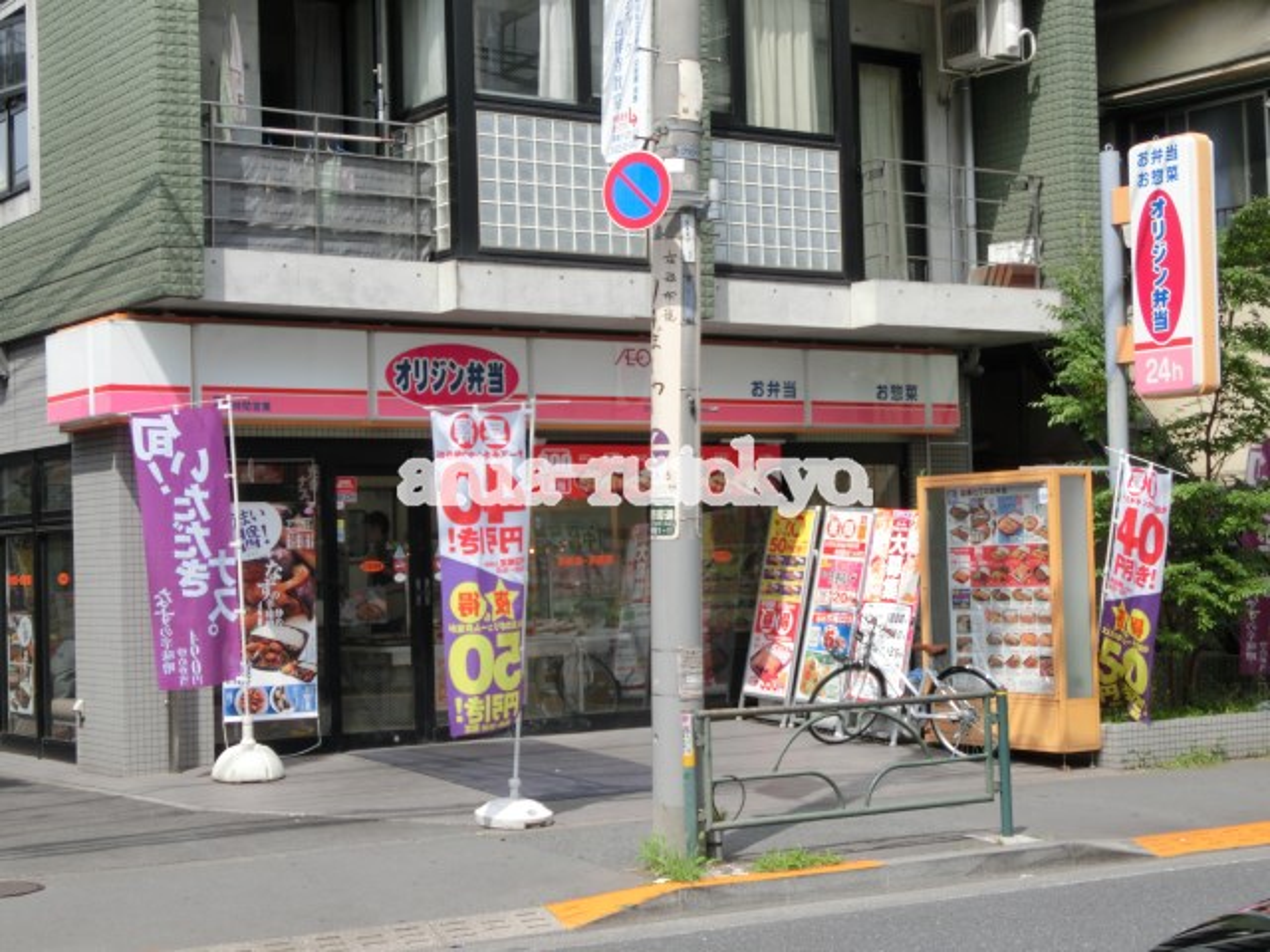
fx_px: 2091
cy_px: 476
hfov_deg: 33.8
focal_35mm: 57
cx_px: 635
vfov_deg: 25.7
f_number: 4.5
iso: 80
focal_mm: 10.11
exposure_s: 1/400
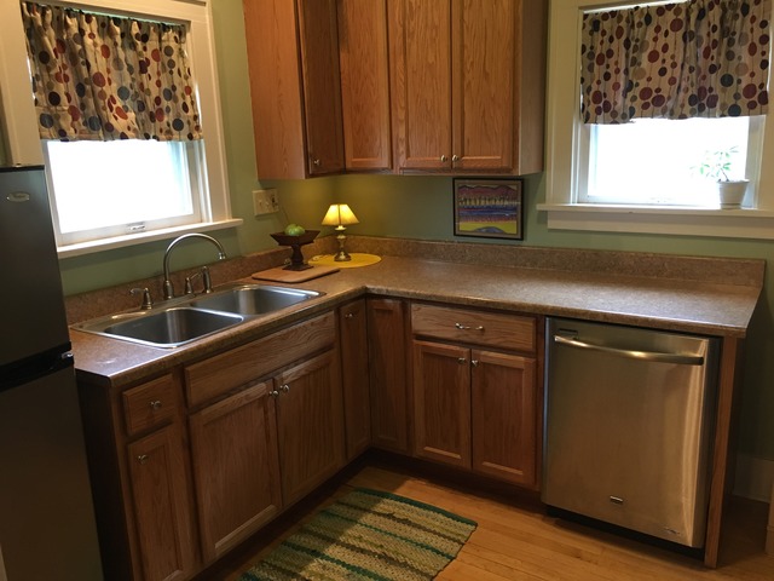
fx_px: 648
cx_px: 387
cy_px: 290
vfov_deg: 48.2
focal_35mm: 29
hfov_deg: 61.7
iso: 125
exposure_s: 1/30
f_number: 2.2
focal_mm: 4.15
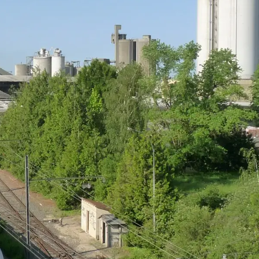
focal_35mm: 80
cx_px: 65
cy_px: 108
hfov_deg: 21.5
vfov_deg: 21.6
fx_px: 677
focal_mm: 4.8
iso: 160
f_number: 5.6
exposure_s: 1/400
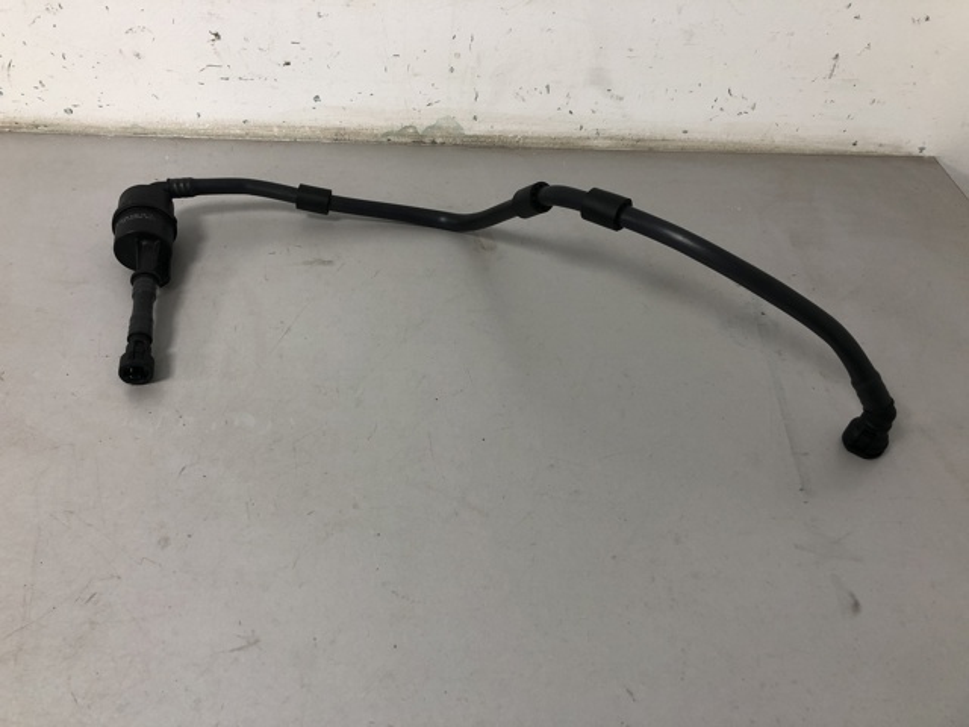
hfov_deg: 63.4
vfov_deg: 49.7
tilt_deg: -43.3
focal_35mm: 28
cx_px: 484
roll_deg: +0.7
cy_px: 364
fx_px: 784
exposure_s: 1/33
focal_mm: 4
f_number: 1.8
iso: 32
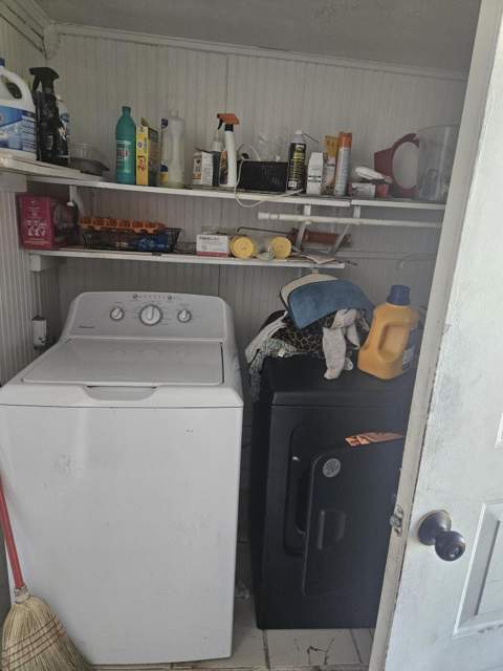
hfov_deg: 58.9
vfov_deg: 73.9
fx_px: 446
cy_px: 336
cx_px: 252
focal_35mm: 23
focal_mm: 5.4
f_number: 1.8
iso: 400
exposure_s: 1/120
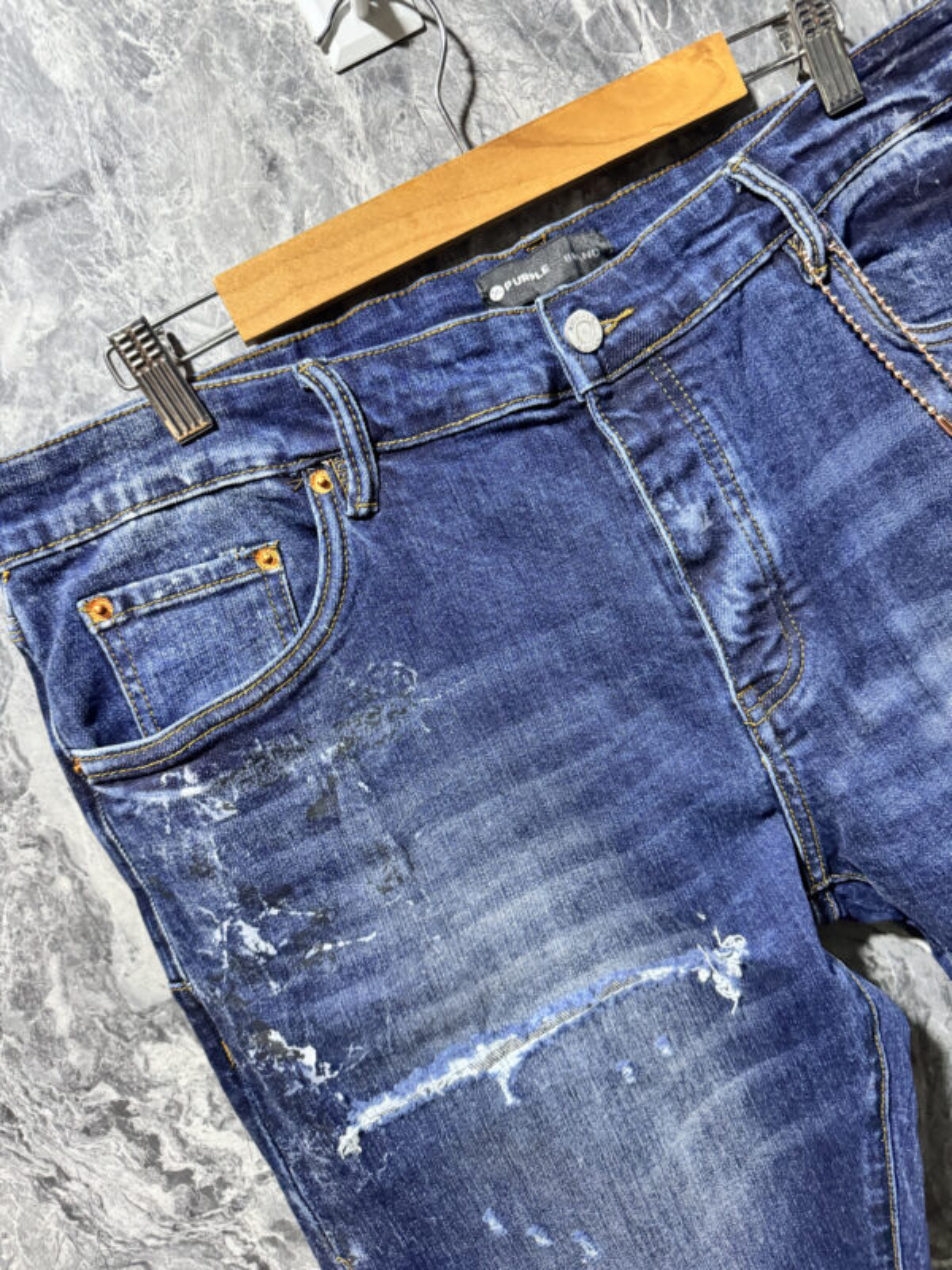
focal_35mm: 24
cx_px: 476
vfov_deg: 71.6
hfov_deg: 56.8
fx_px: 880
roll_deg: +29.9
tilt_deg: -8.7
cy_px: 635
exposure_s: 1/40
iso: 640
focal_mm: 6.76
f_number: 1.78
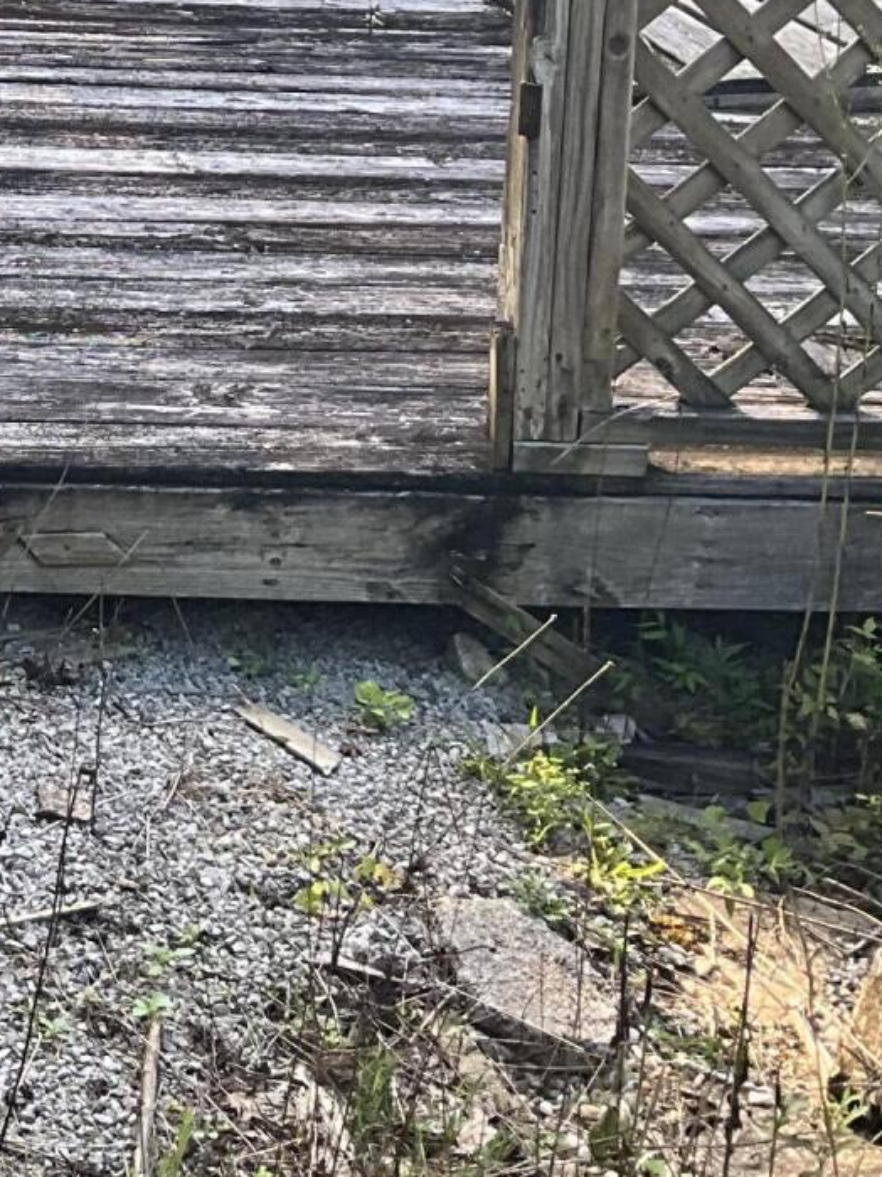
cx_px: -375
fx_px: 2821
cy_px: -113
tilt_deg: -8.2
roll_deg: -1.0
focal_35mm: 83
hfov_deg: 16.4
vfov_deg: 22.3
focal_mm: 3
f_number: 1.8
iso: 32
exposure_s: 1/168
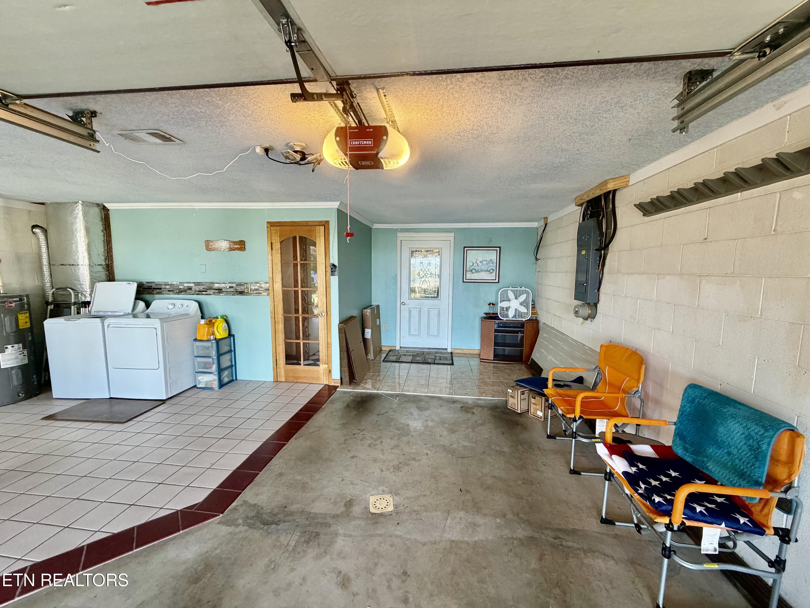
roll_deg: +0.3
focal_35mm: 14
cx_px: 405
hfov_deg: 102.1
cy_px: 304
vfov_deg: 85.7
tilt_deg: -4.4
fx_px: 328
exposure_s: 1/120
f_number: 2.2
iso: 320
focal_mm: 2.22
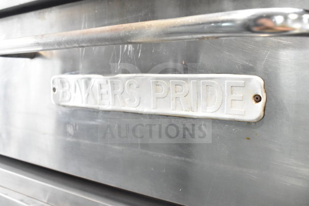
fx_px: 335
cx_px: 154
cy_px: 103
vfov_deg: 34.2
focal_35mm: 39
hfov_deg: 49.5
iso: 6400
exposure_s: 1/160
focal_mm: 26
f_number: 6.3
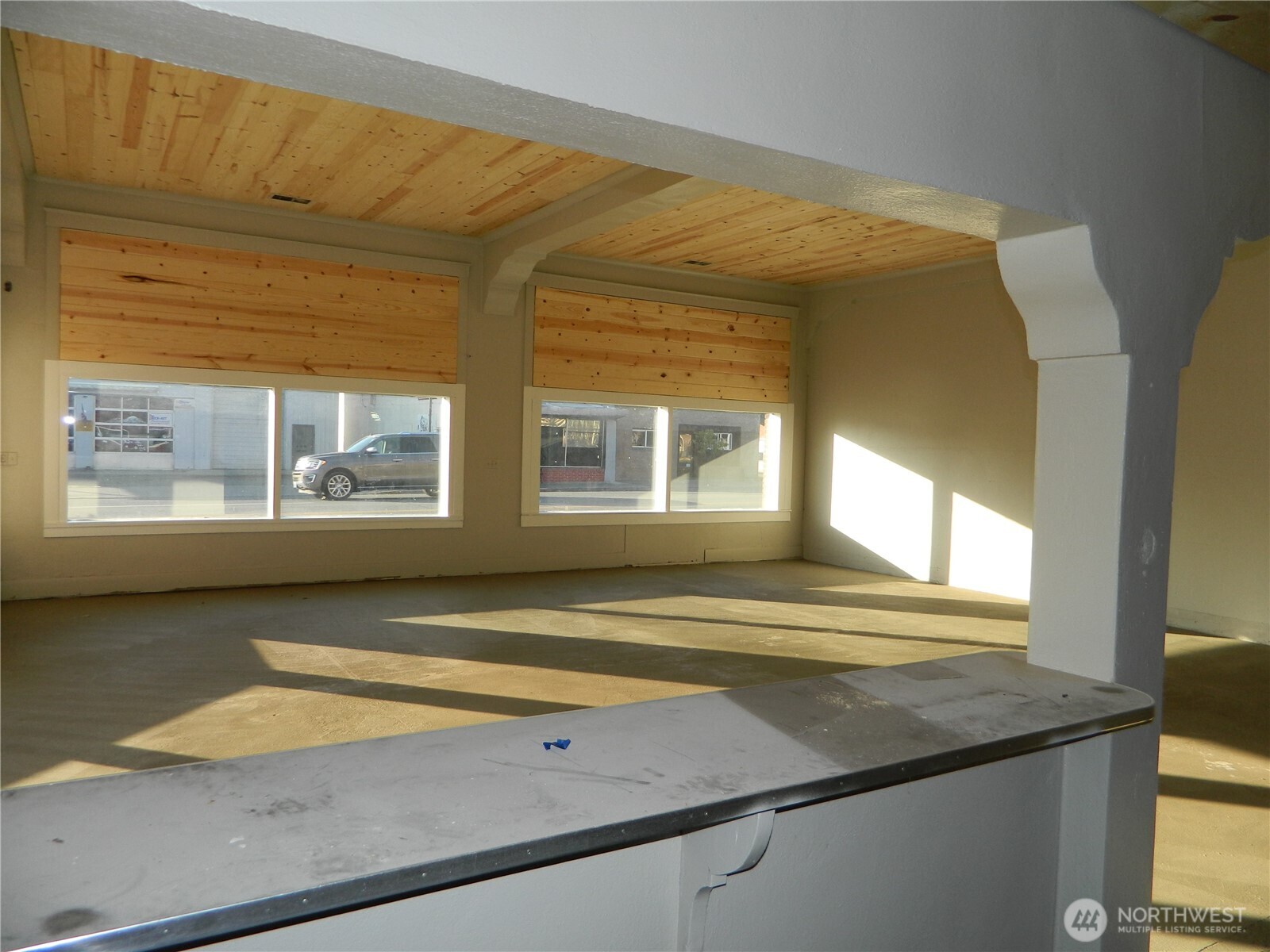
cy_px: 476
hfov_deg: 69.4
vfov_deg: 54.9
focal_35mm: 25
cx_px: 635
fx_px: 917
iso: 80
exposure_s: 1/200
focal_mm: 4.5
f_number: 3.1
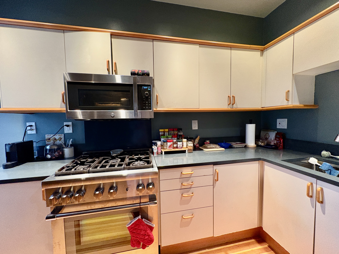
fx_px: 137
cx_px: 170
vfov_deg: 85.7
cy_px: 127
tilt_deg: -3.3
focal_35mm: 14
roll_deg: +1.7
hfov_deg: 102.1
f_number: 2.2
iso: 500
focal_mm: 2.22
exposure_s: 1/60
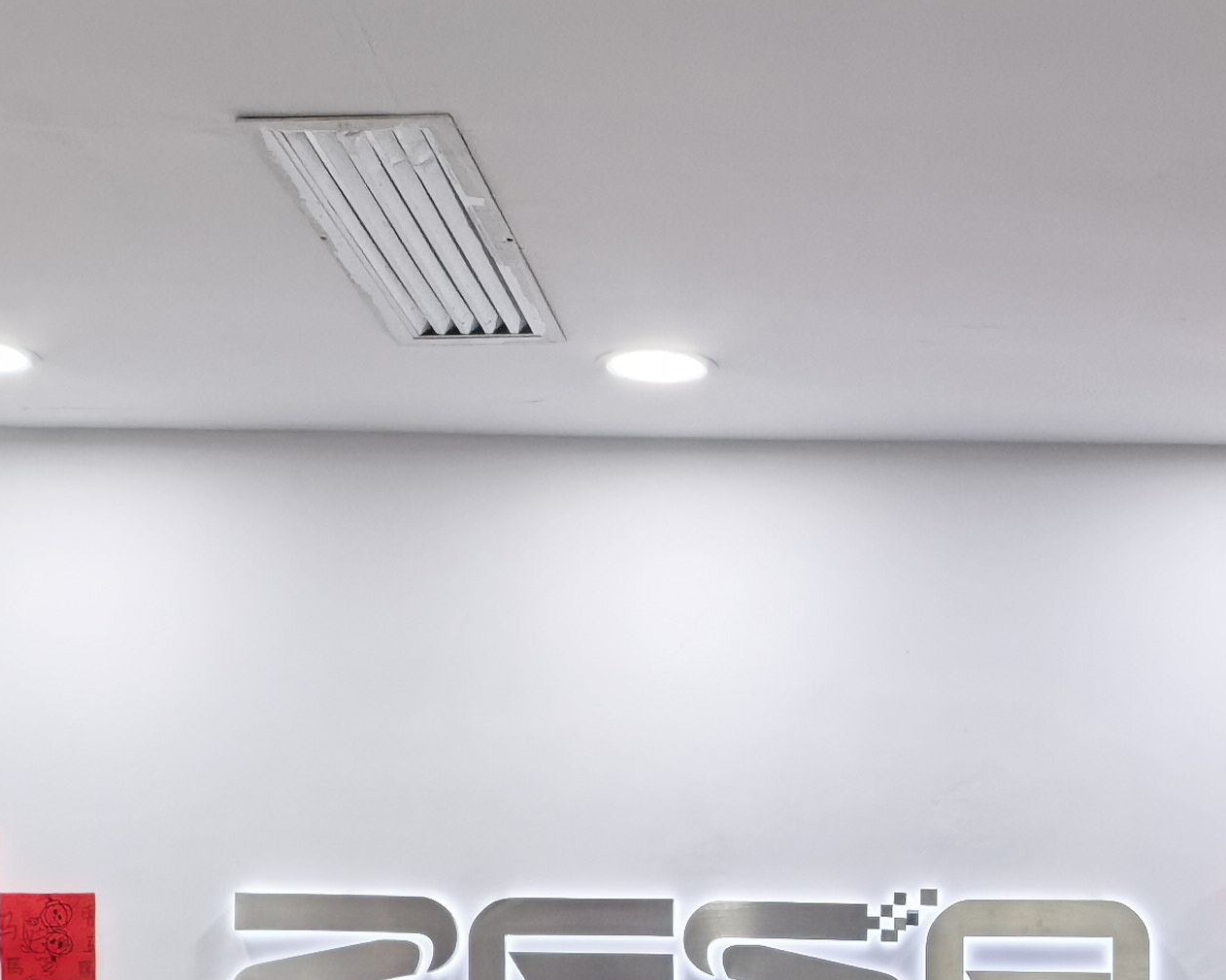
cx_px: 1011
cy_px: 1299
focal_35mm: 76
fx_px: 2757
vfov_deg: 18.6
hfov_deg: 24.6
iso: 250
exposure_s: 1/100
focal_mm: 8.5
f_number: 4
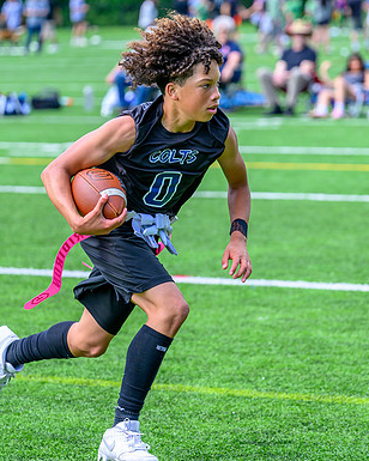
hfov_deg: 9.1
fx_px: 2321
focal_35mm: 170
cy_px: 174
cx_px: 184
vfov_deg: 11.3
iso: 280
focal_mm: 96
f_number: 2.8
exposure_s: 1/2000
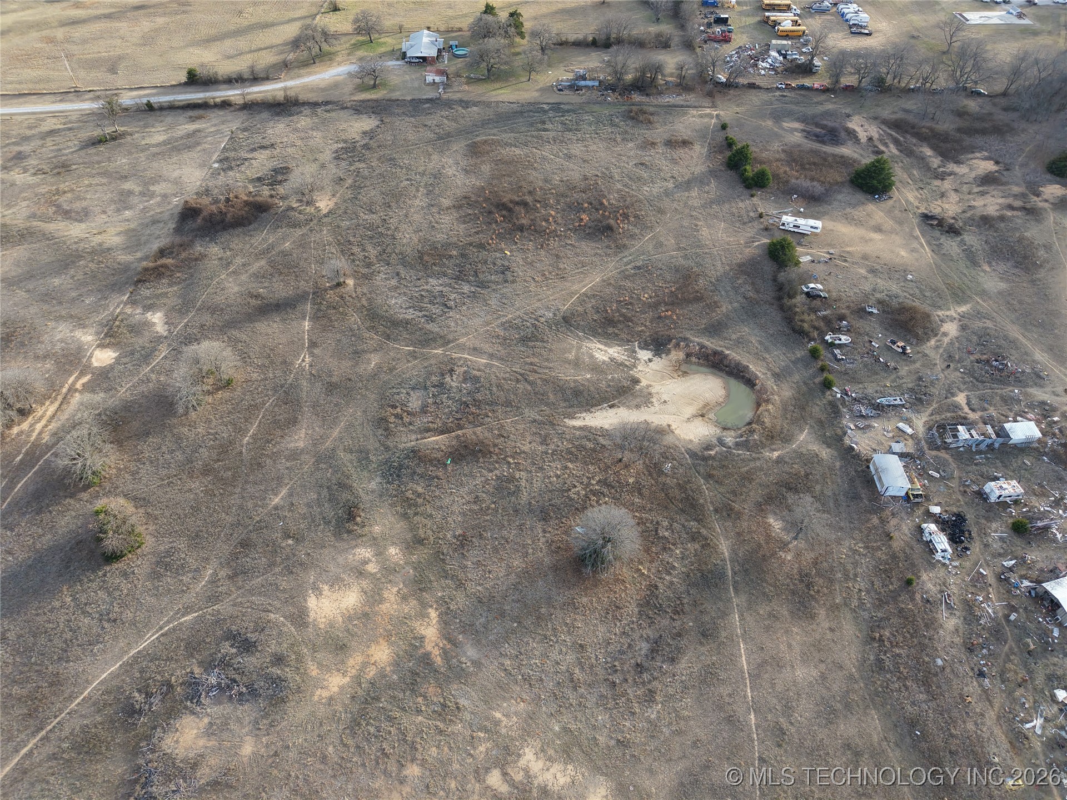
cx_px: 534
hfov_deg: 71.6
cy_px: 400
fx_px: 740
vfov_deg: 56.8
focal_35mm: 24
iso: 100
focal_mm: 8.67
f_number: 1.8
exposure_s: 1/320
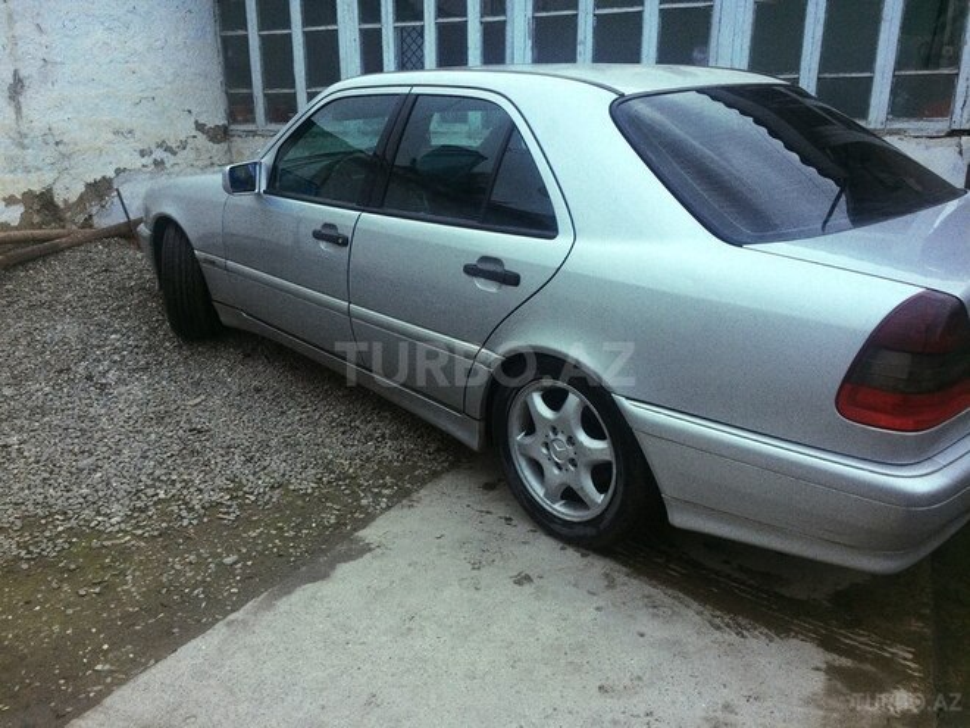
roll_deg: +0.1
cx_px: 485
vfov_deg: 48.2
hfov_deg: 61.7
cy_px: 364
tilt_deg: -18.8
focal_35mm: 29
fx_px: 813
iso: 32
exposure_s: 1/578
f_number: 2.2
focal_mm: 4.15
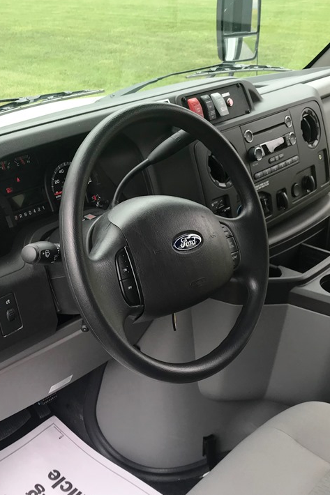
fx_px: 578
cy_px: 249
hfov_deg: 31.9
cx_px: 168
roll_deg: -0.6
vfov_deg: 46.4
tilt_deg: -23.6
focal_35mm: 42
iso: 25
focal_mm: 3.99
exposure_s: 1/120
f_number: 1.8
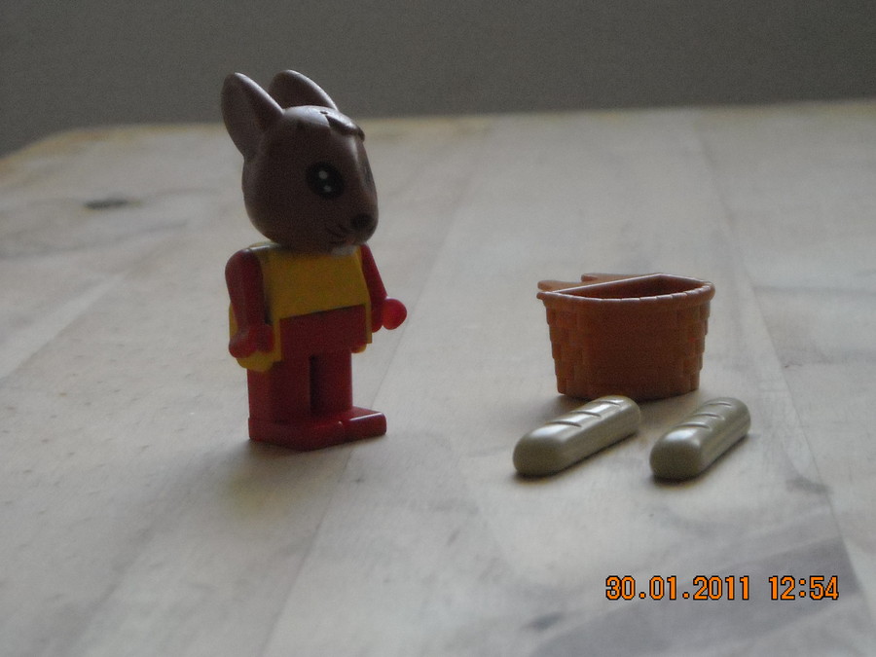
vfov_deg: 14.1
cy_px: 328
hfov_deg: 18.7
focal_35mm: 105
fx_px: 2657
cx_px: 438
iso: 800
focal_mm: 17.1
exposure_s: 1/209
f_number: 4.7
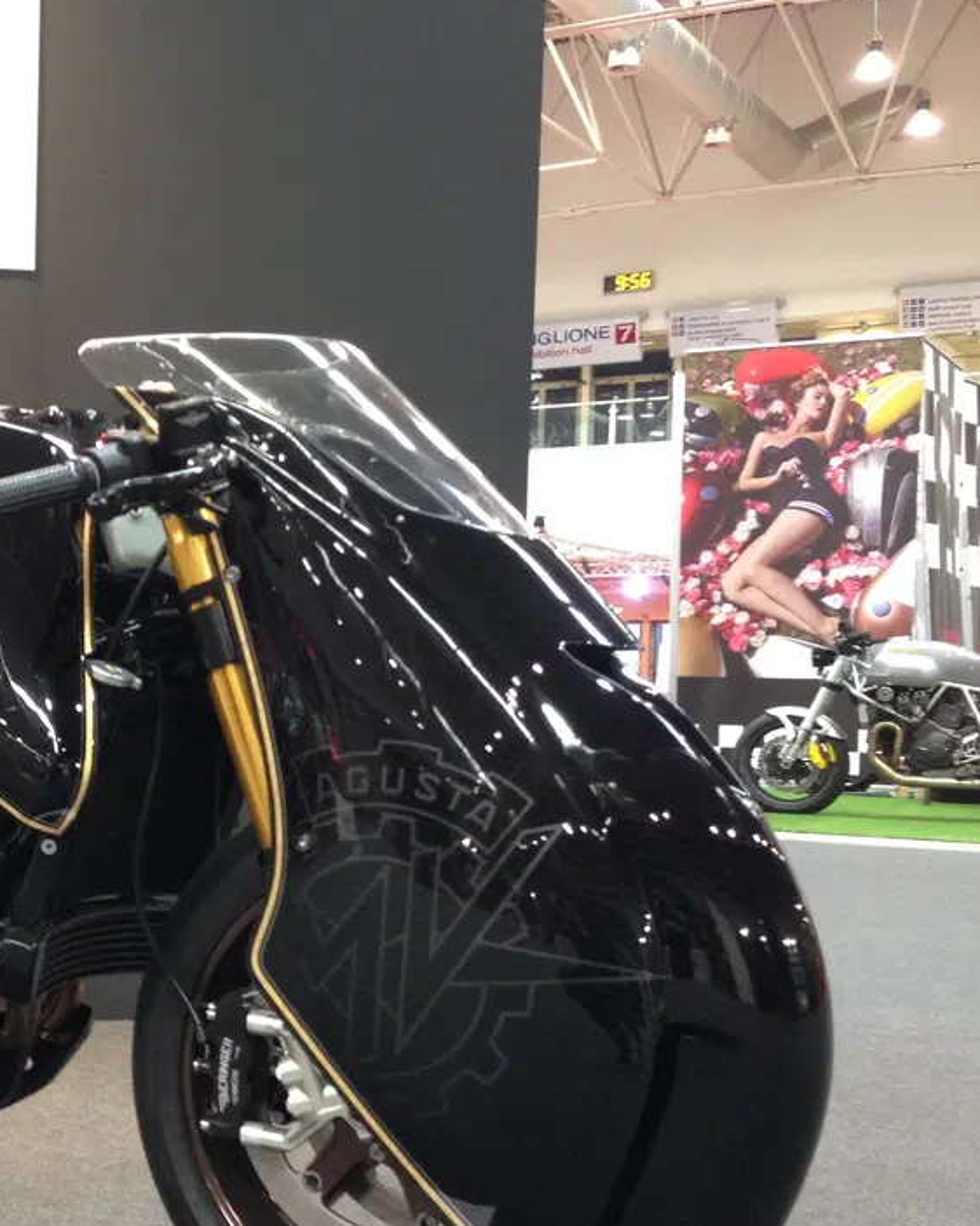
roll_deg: -1.5
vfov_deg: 34.1
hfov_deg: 26.1
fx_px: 1995
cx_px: -17
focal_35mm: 55
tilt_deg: -3.0
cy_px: 719
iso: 160
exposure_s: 1/20
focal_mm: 4.12
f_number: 2.4
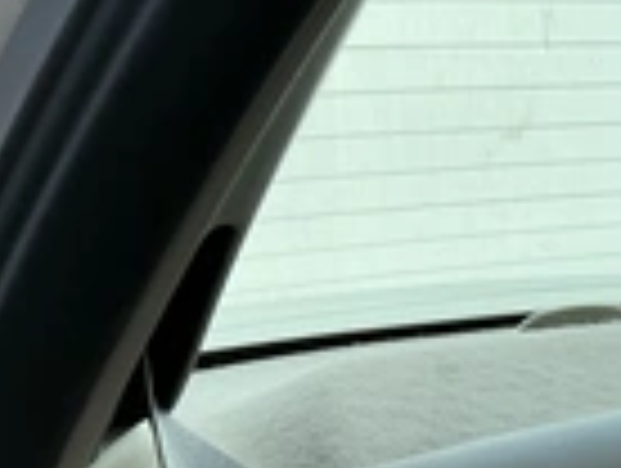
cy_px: 639
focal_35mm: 81
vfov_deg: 17.0
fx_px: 1456
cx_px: 747
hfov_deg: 22.2
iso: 25
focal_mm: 3
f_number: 1.8
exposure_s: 1/504
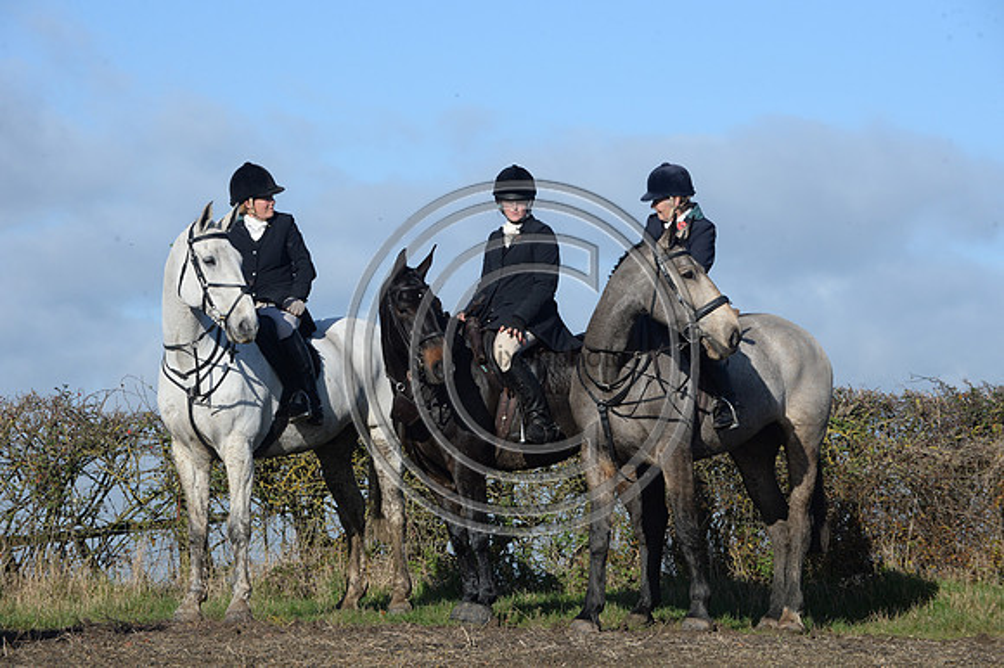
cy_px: 334
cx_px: 502
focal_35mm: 155
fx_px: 4320
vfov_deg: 8.8
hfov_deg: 13.3
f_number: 10
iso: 800
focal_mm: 155
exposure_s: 1/1250
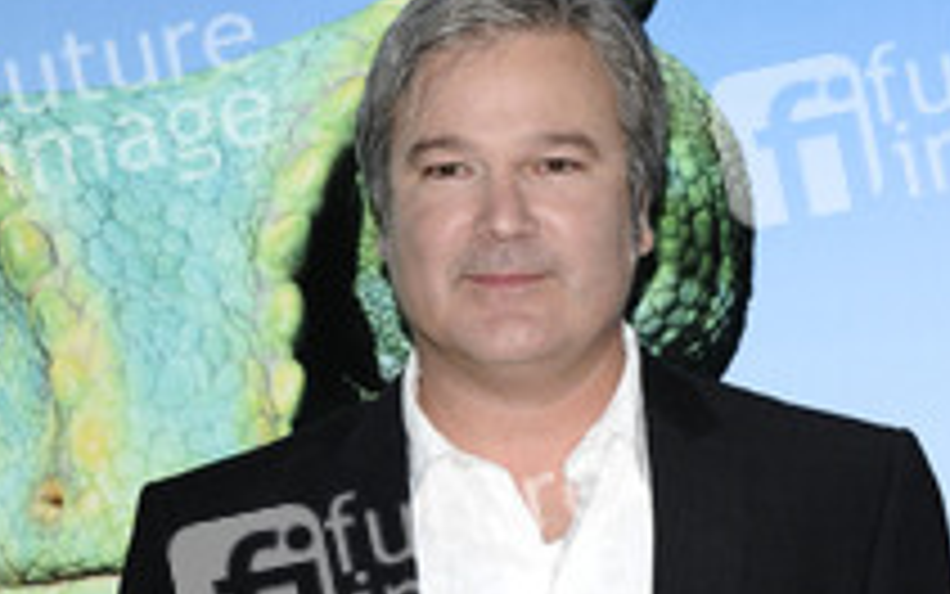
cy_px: 796
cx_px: 534
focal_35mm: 232
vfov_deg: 5.6
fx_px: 6008
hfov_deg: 9.0
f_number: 5
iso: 320
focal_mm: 80
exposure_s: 1/160
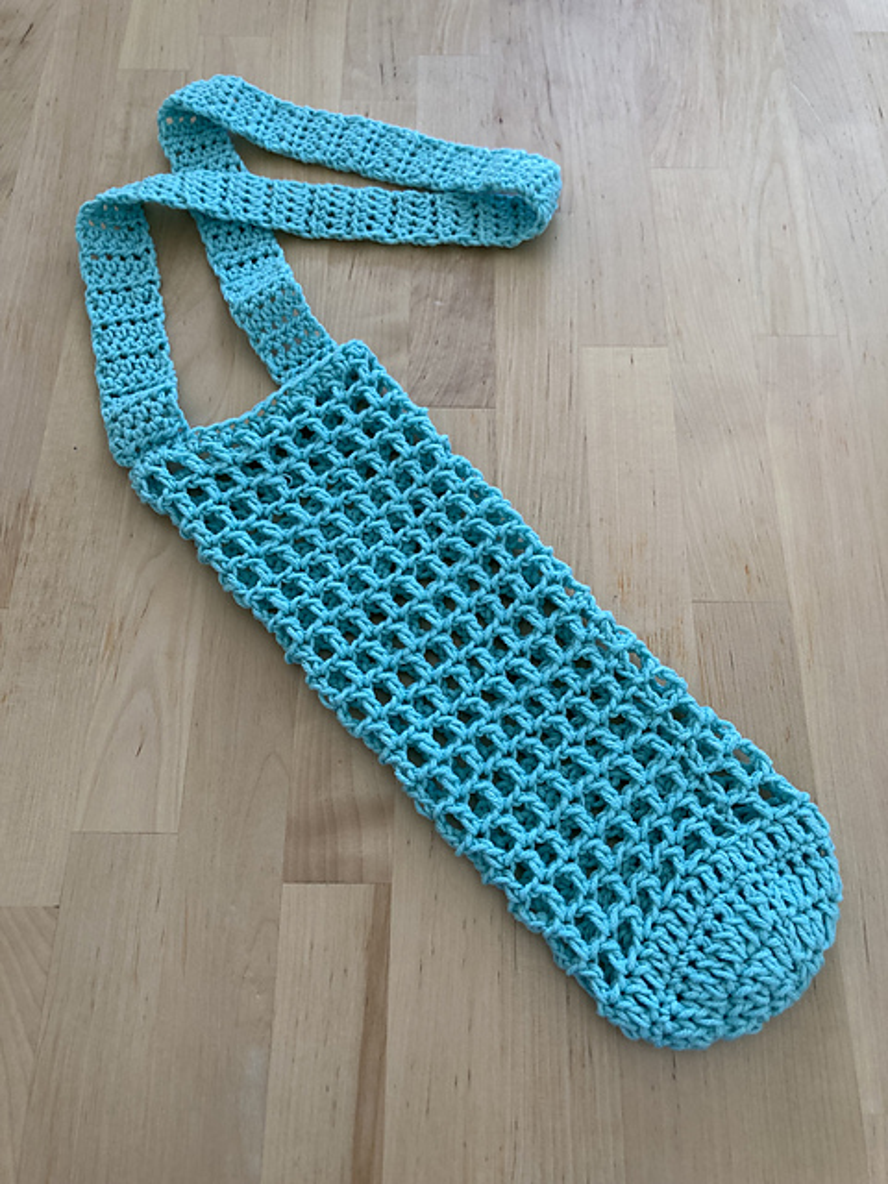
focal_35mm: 28
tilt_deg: -65.6
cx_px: 444
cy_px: 592
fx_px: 958
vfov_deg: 63.4
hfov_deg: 49.7
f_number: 1.8
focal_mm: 3.99
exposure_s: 1/107
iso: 80
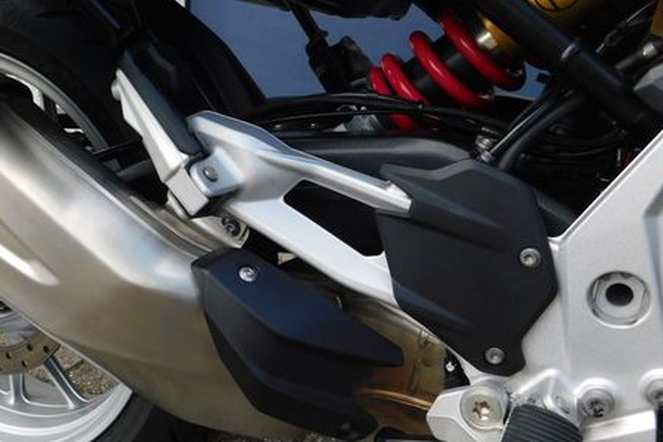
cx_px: 222
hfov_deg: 43.0
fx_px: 829
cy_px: 225
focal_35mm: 45
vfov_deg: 29.9
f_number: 3.2
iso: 125
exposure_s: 1/250
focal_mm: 5.3
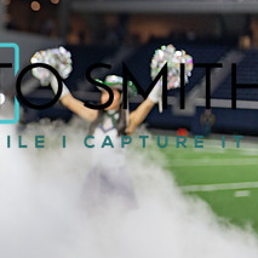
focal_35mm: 124
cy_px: 90
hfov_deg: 13.5
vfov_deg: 14.0
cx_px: -84
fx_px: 1046
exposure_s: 1/1250
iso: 500
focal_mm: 50
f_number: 1.2
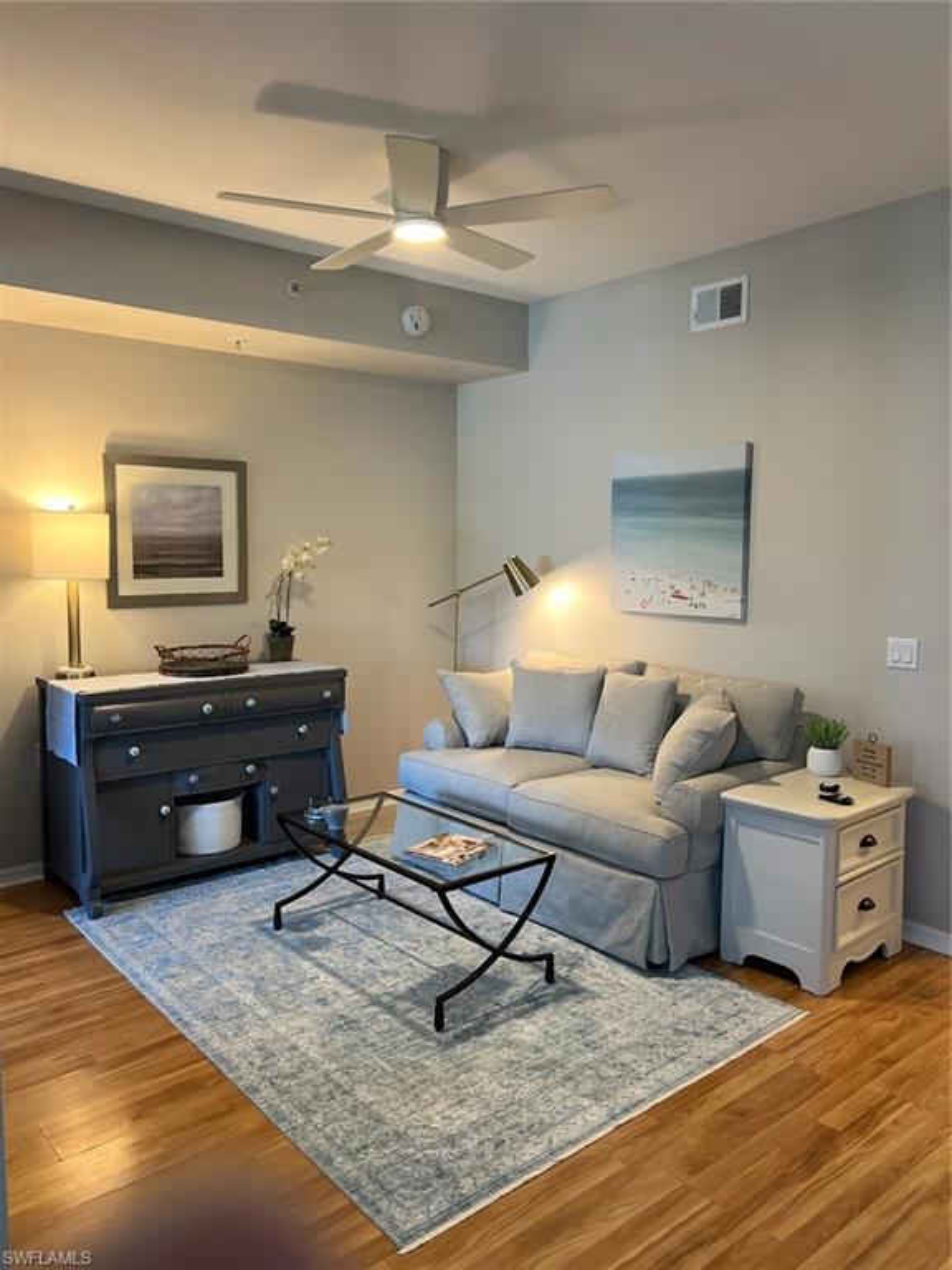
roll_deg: +0.4
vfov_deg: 67.3
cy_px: 635
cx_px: 476
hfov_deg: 53.1
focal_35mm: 26
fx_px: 953
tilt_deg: -5.1
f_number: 1.5
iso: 160
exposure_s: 1/60
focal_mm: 5.7
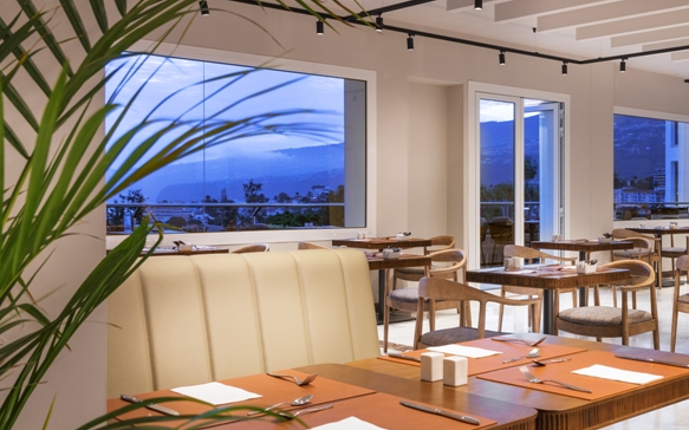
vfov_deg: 29.1
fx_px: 807
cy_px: 349
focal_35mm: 43
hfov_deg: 44.2
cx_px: 540
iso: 64
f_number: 9
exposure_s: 1.6
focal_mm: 24
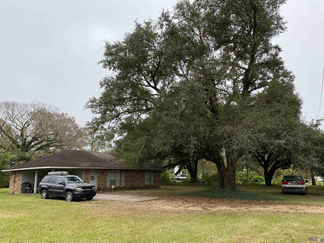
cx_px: 162
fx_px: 243
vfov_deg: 53.1
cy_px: 122
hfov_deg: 67.3
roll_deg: +0.6
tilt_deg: +13.0
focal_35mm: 26
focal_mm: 4.25
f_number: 1.8
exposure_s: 1/685
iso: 32
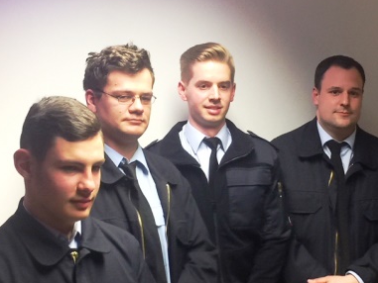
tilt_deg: -9.9
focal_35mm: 78
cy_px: 195
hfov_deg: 25.0
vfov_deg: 18.8
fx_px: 852
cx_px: 213
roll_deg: +2.0
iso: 50
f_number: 2.2
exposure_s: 1/17
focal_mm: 4.15
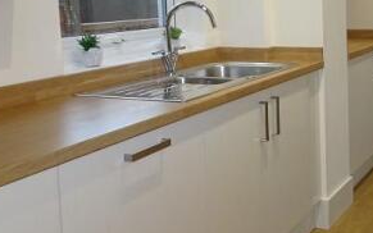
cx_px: 335
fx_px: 519
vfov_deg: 24.8
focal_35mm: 51
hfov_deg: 37.0
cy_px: 34
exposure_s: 1/30
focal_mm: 4.1
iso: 200
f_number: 3.5
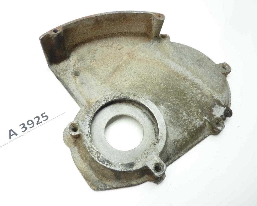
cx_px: 123
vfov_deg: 53.2
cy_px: 100
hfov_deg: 64.0
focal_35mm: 27
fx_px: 205
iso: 80
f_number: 3.3
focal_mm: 4.1
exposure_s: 1/10
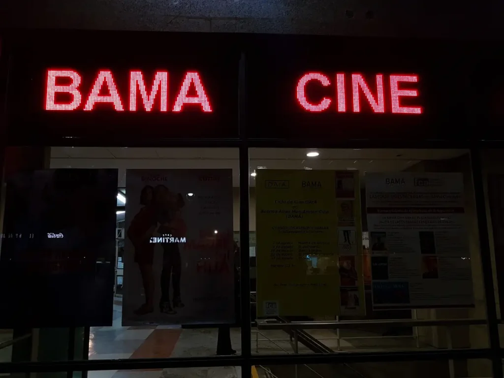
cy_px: 189
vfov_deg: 53.1
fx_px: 379
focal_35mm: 26
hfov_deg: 67.3
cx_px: 252
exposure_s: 1/100
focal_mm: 4.2
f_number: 1.7
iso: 125
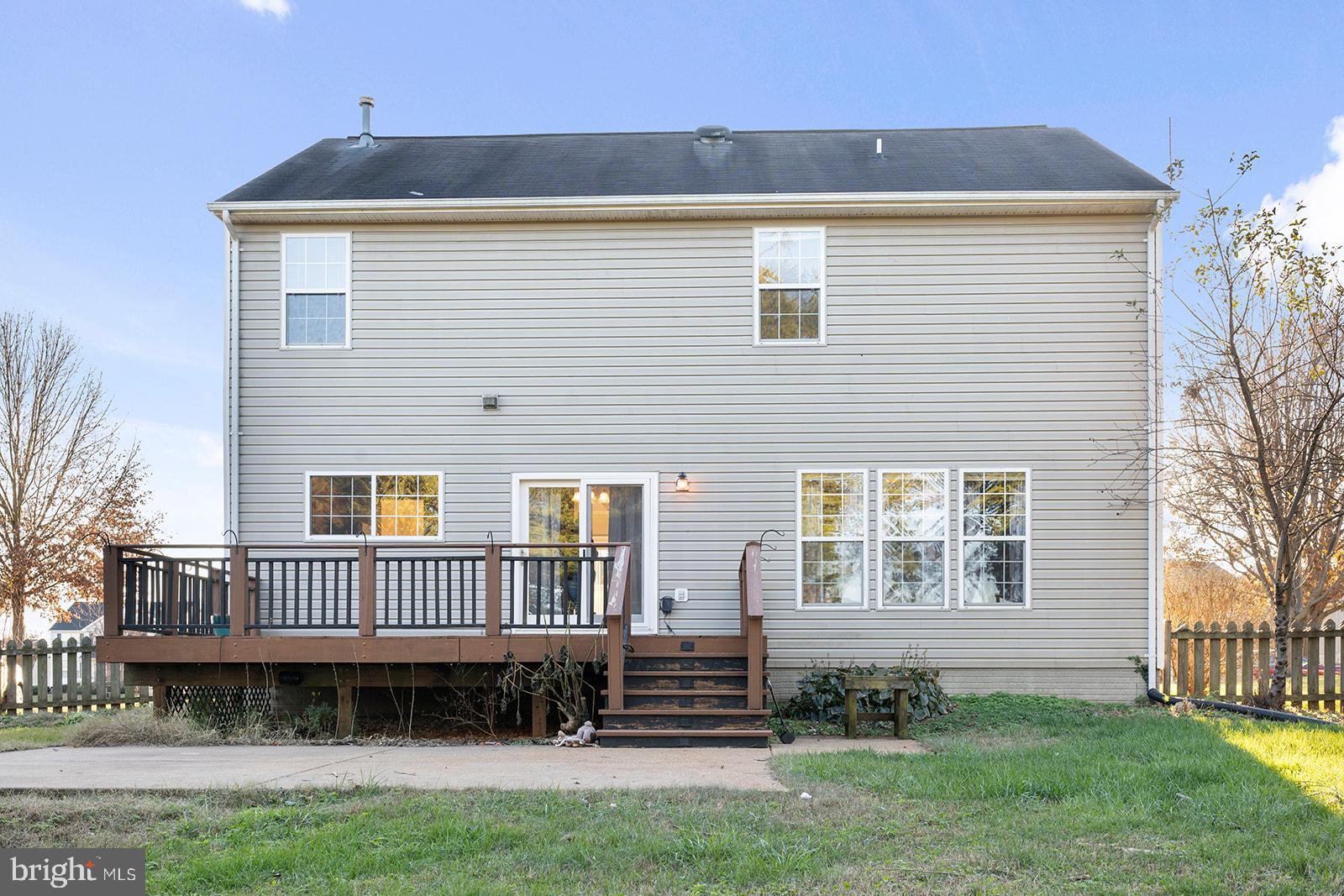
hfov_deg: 54.4
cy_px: 448
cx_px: 672
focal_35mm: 35
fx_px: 1307
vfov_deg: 37.9
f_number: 9
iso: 160
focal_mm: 35
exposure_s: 1/30
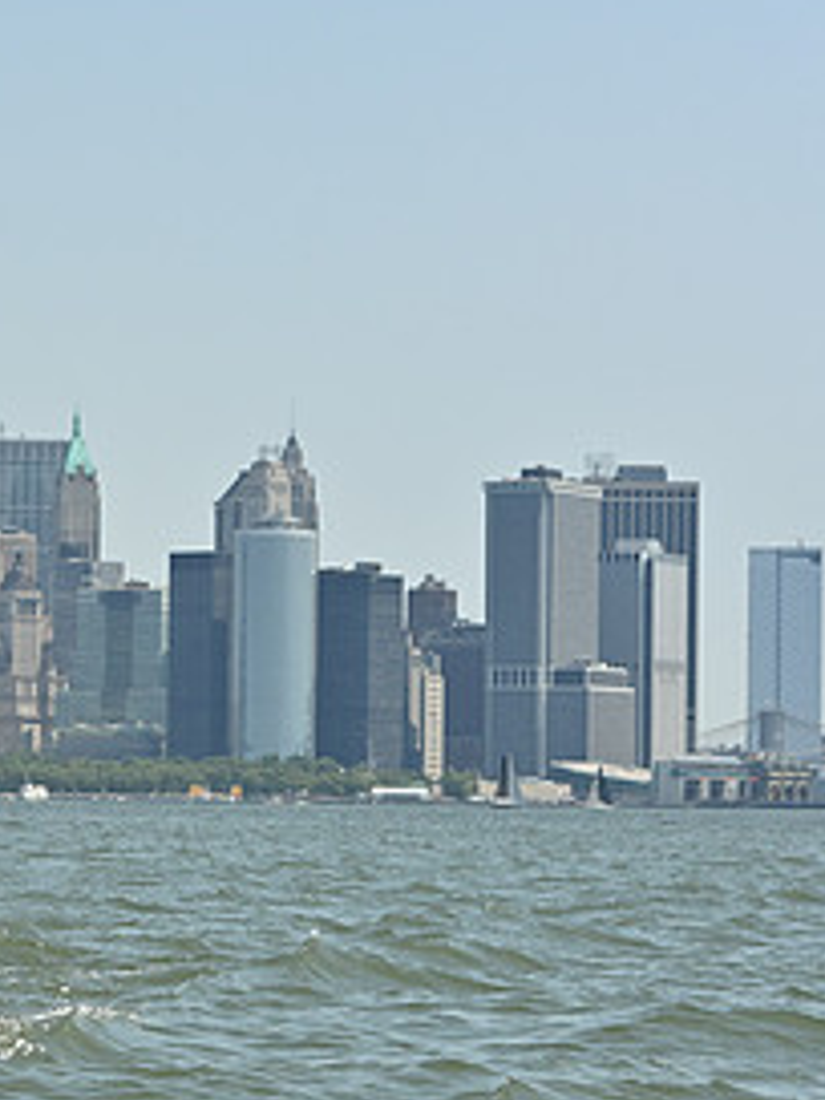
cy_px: 758
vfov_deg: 11.3
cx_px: -295
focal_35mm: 174
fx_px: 5529
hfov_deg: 8.4
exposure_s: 1/1250
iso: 320
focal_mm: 85
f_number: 8
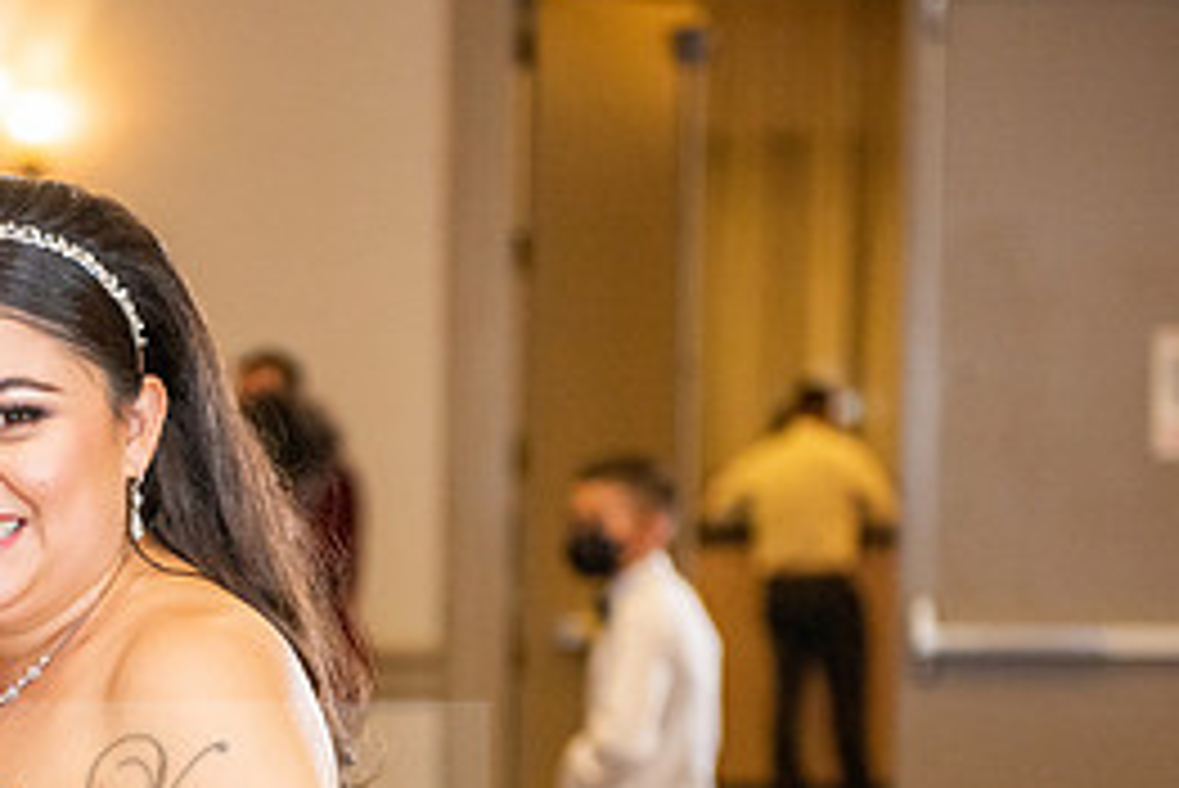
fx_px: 5079
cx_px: 108
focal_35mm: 155
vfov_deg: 8.8
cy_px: 808
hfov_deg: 13.1
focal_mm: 70
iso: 1600
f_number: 2.8
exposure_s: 1/250
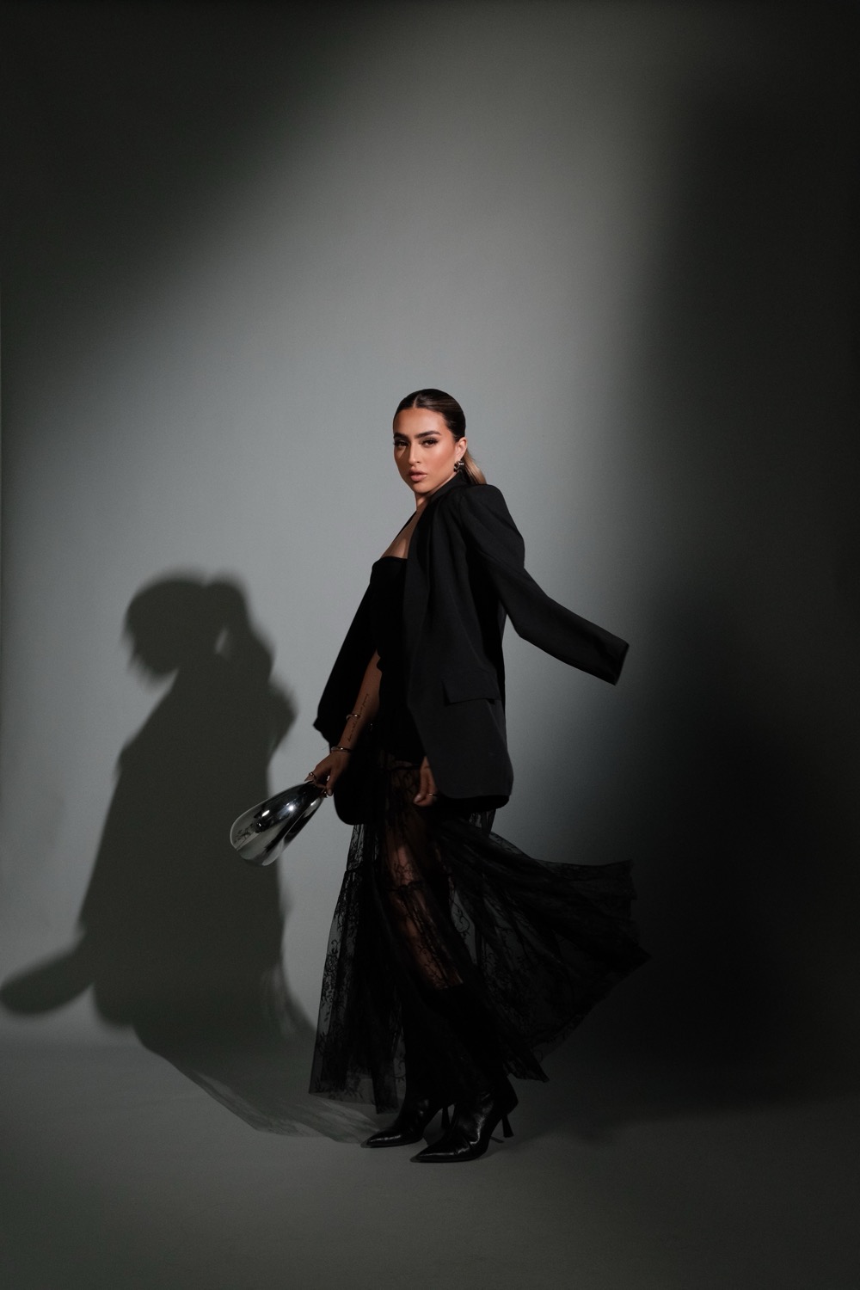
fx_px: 1433
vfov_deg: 48.5
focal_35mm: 40
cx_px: 430
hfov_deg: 33.4
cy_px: 645
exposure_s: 1/250
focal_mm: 26.6
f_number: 7.1
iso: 2000
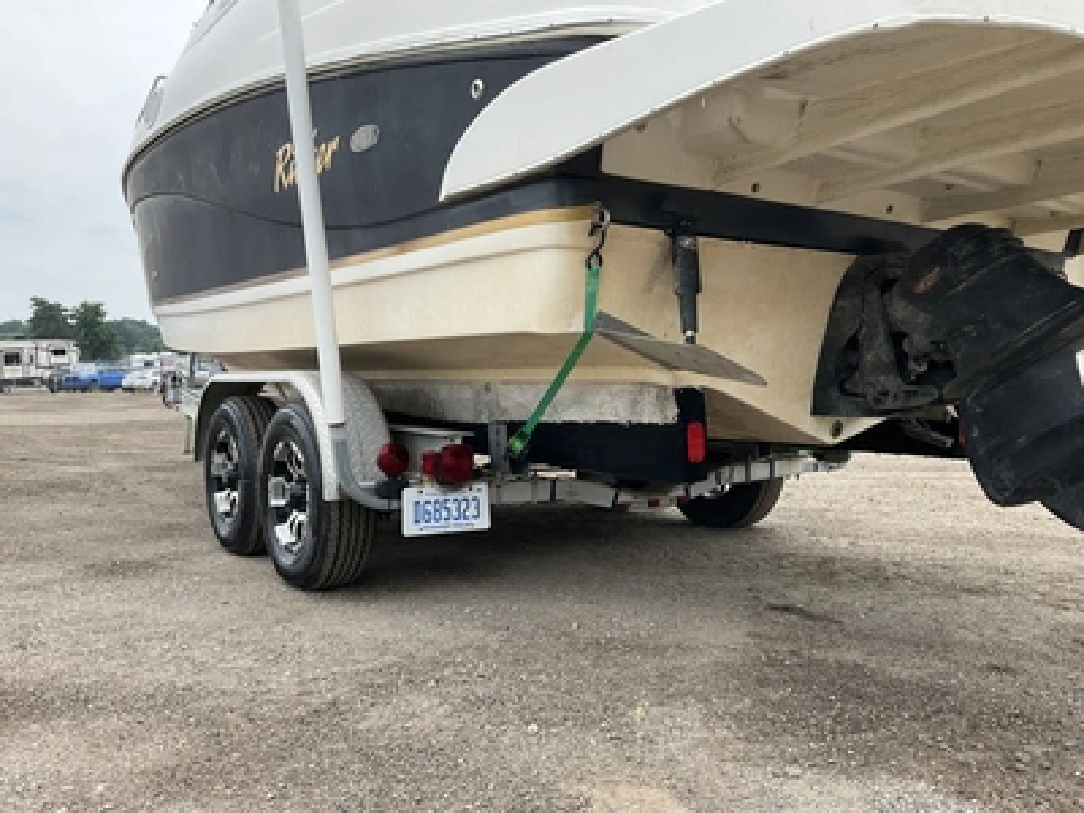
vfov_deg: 48.2
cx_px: 542
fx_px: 908
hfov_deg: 61.7
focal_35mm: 29
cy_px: 406
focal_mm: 3
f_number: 1.8
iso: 25
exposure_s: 1/749
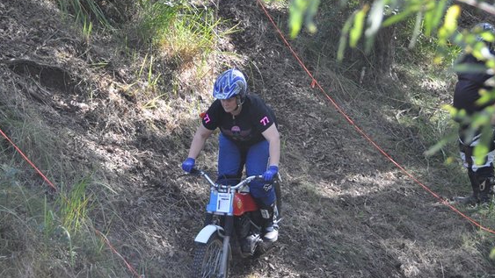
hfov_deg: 20.0
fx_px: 1405
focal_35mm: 107
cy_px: 131
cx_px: 222
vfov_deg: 11.3
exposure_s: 1/500
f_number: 4.8
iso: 2000
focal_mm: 60
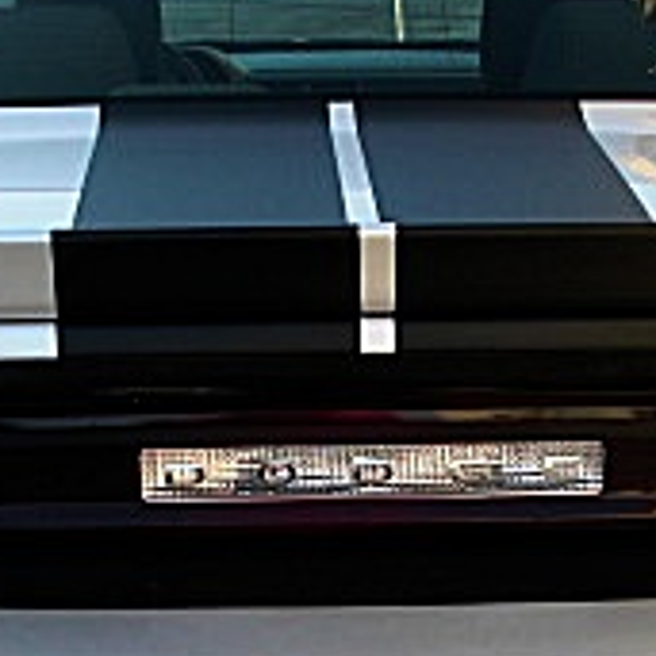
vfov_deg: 14.5
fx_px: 2551
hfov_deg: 14.6
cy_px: 556
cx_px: 372
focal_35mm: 119
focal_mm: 6.3
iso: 50
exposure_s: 1/125
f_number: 2.8
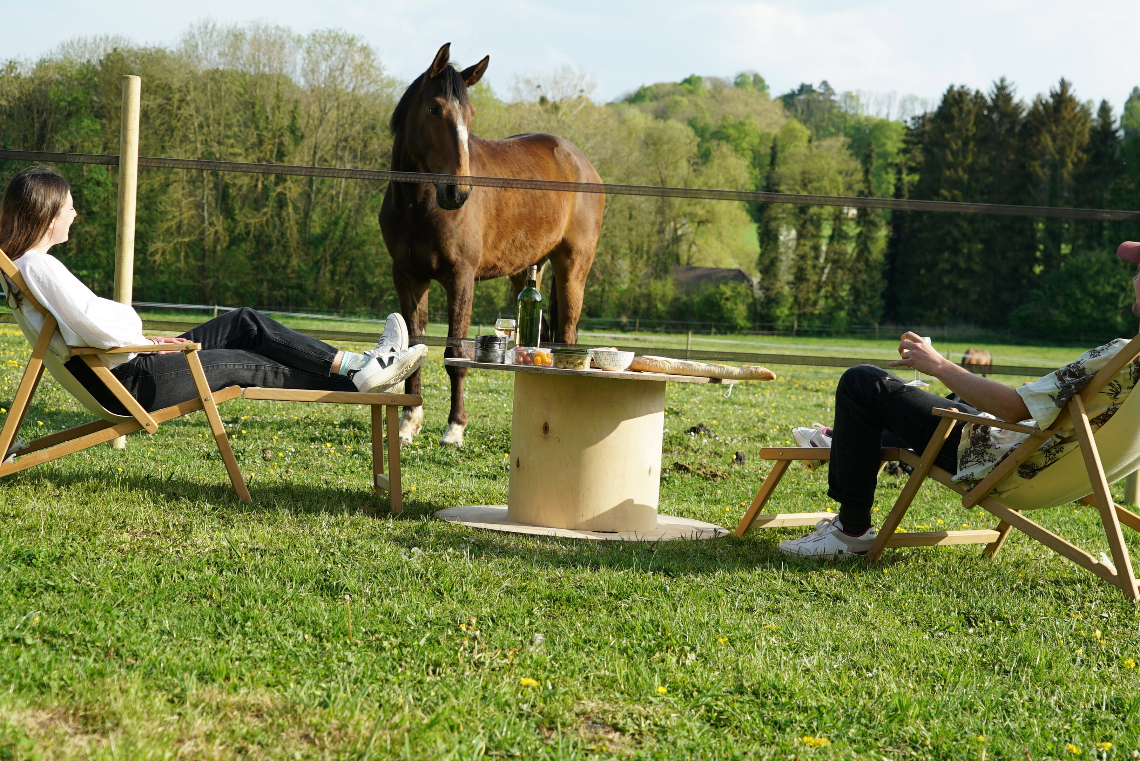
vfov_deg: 22.6
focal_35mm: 60
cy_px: 360
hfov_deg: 33.4
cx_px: 577
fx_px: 1901
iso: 160
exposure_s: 1/500
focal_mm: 46
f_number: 5
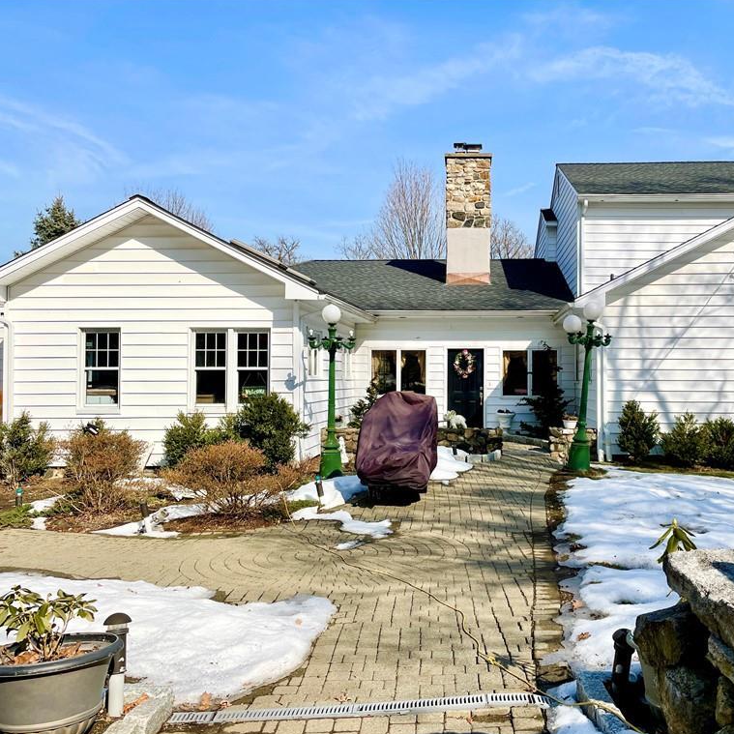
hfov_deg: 51.9
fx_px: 744
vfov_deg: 52.5
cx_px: 464
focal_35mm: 31
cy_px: 367
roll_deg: +0.3
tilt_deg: +0.7
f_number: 1.6
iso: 32
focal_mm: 4.2
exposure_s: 1/5051
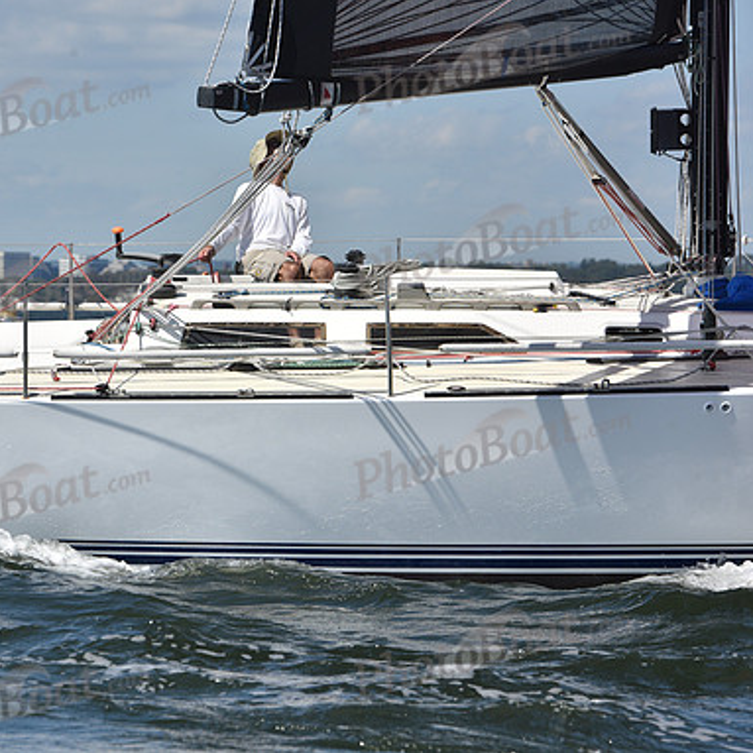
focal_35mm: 225
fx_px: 5537
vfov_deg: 7.8
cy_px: 375
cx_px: 254
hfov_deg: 7.8
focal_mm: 175
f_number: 10
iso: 320
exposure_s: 1/1250
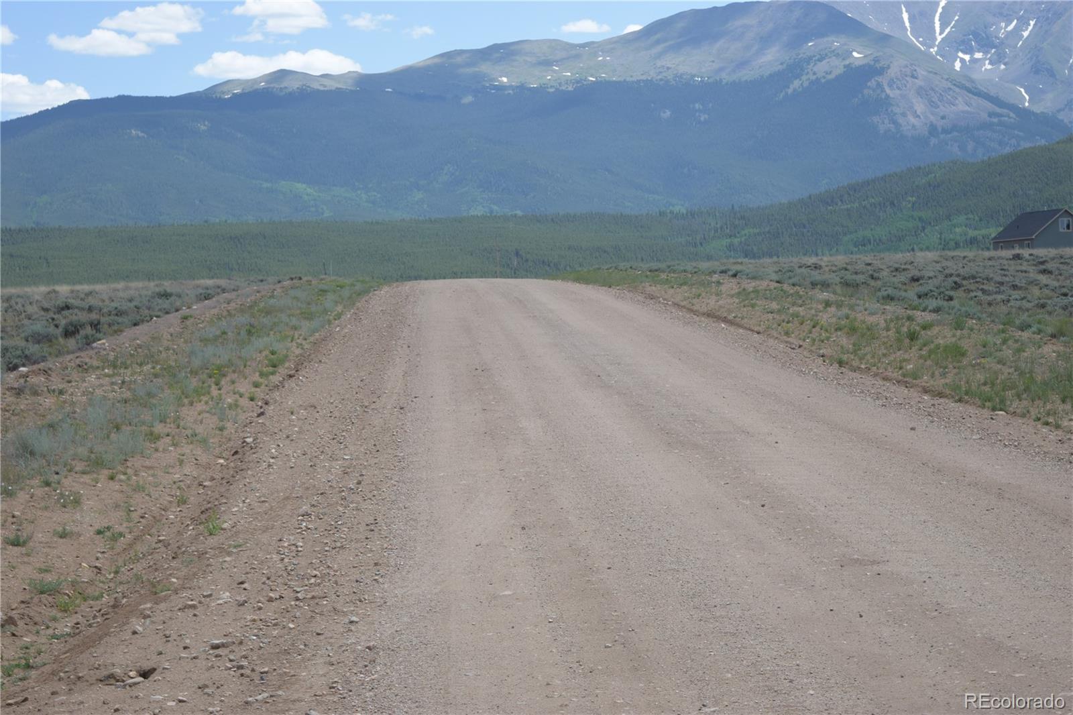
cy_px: 358
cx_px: 536
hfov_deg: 24.6
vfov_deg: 16.5
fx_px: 2458
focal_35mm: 82
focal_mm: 55
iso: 200
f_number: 5.6
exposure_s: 1/640
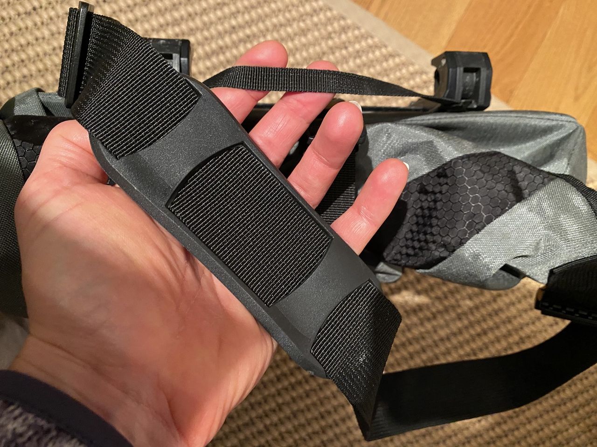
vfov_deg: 53.1
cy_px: 224
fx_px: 448
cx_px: 298
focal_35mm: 26
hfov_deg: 67.3
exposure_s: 1/25
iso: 500
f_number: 1.8
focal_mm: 4.25
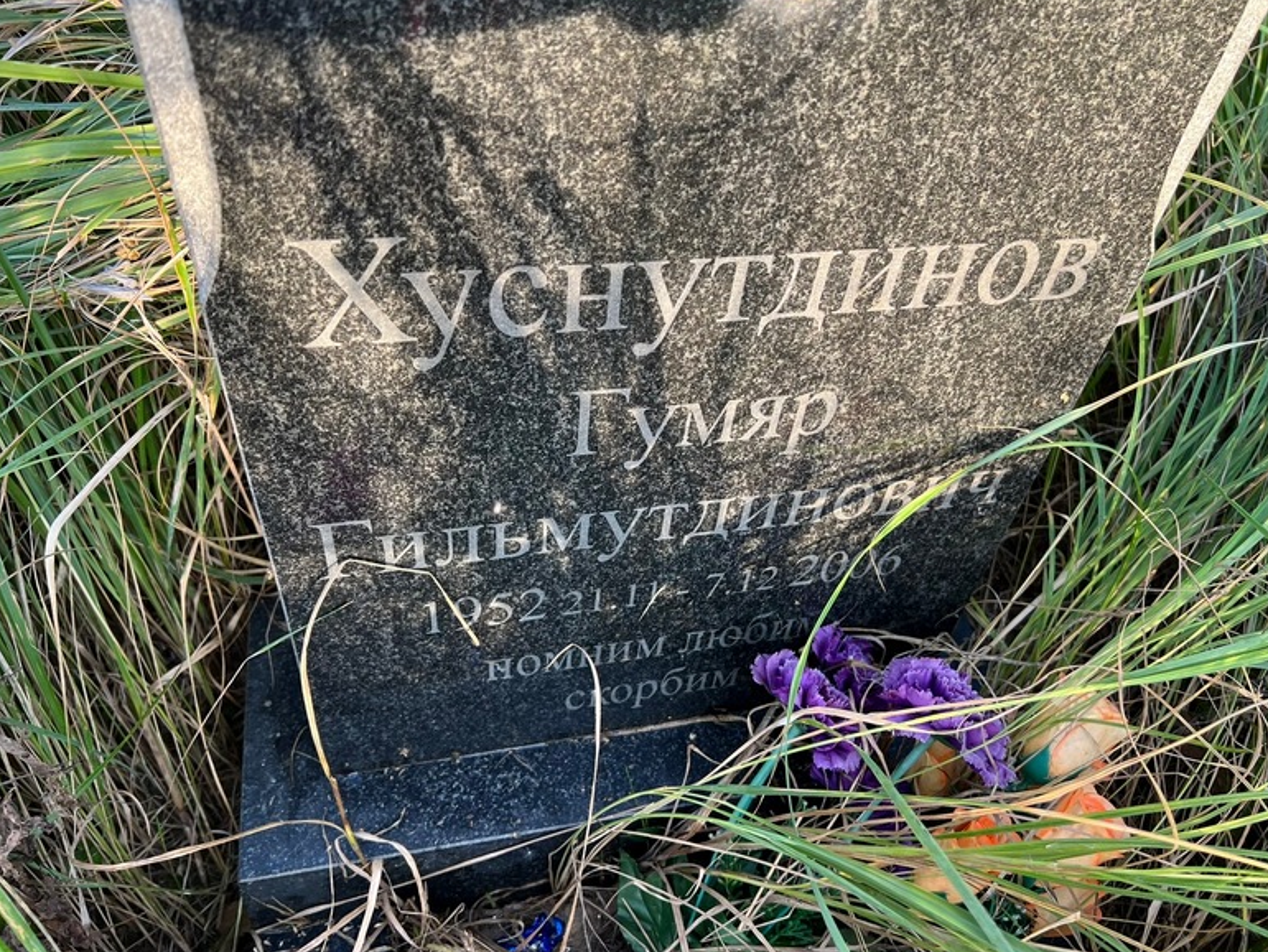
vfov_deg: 51.4
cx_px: 657
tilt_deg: -46.8
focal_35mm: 27
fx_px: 989
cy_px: 479
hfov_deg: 65.3
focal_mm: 5.7
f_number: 1.5
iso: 50
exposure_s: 1/121
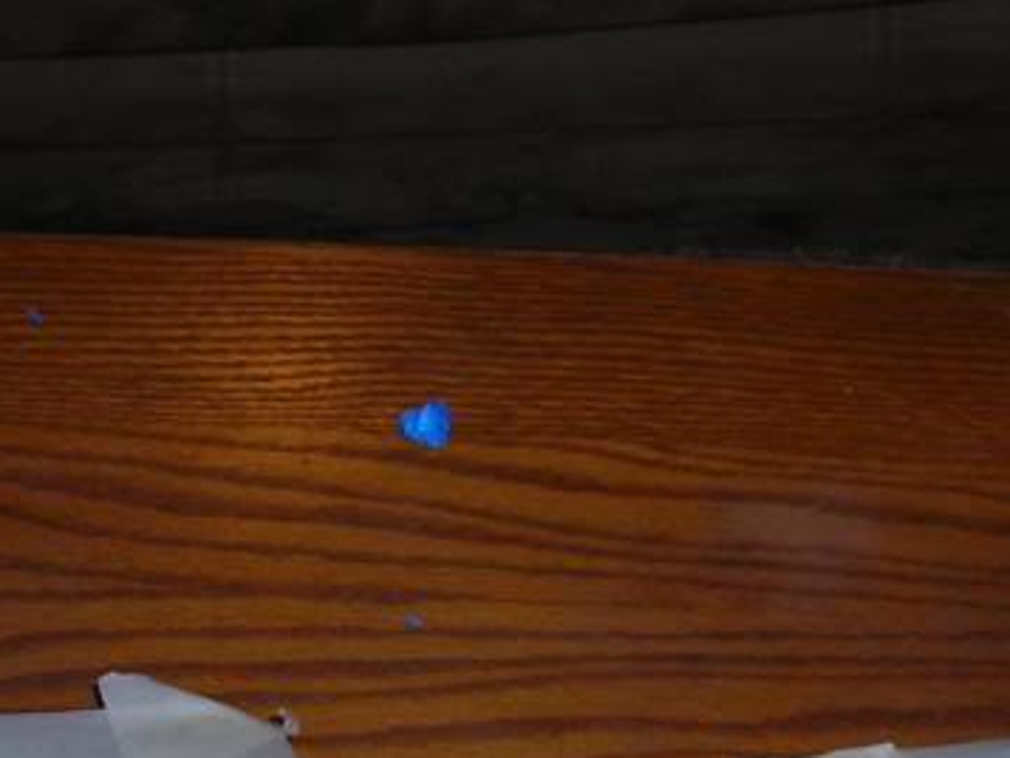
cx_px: 518
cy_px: 902
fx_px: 3181
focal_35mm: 109
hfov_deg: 18.0
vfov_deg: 13.2
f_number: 3.2
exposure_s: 1/60.1
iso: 50
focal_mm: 6.3
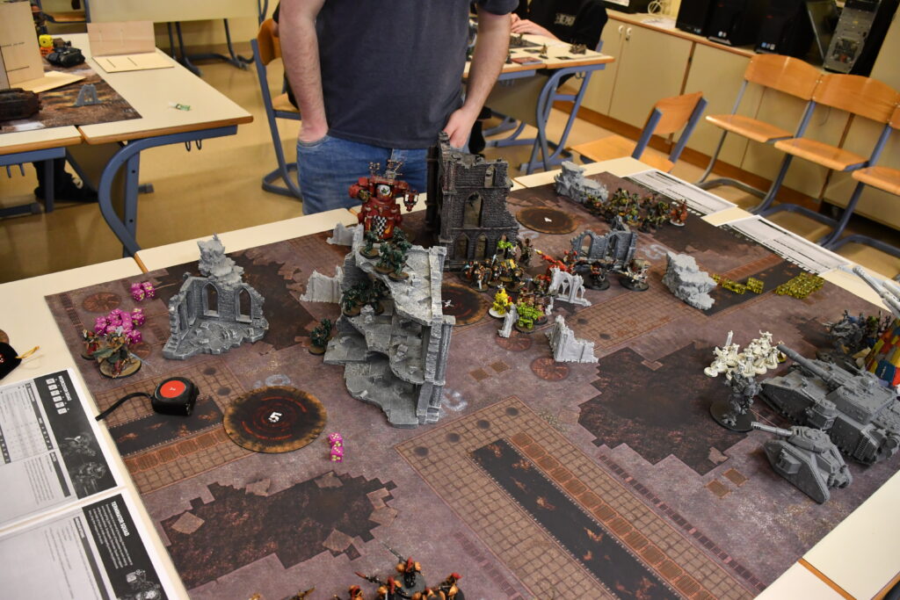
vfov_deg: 47.9
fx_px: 675
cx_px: 450
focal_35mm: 27
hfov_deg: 67.4
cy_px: 300
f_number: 3.5
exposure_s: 1/200
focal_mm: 18
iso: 2000
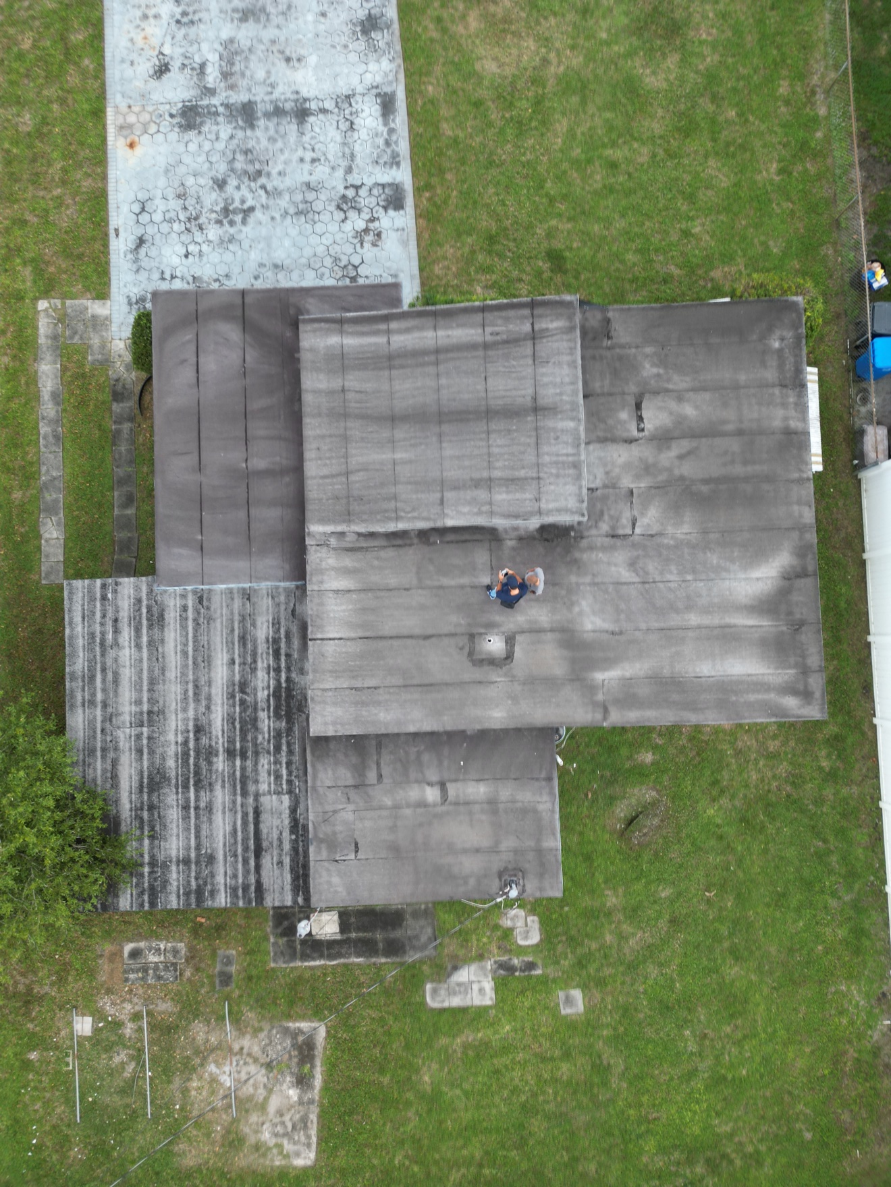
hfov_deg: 56.8
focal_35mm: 24
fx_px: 824
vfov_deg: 71.6
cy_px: 594
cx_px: 446
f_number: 1.7
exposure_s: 1/200
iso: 100
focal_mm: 6.72
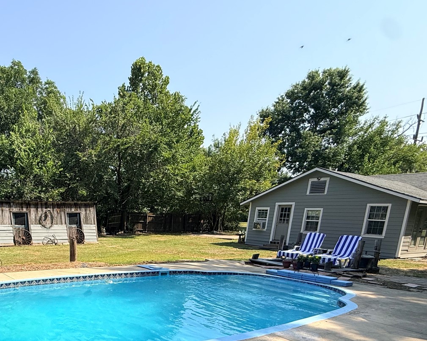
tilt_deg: -11.4
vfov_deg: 51.2
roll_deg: -1.9
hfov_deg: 60.4
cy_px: 278
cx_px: 81
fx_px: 329
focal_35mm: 26
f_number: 2.2
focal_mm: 2.22
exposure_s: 1/1848
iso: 50
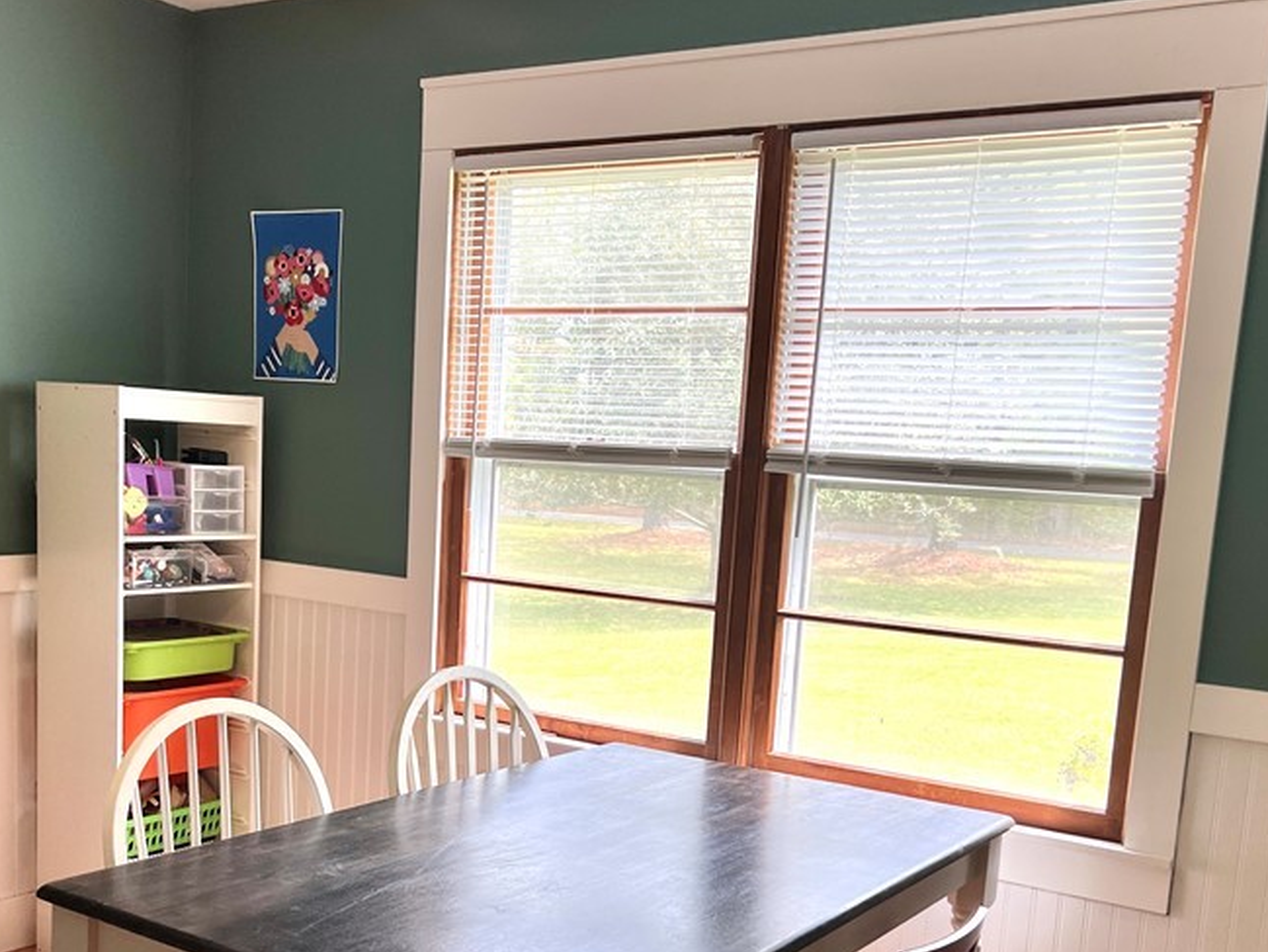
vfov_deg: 34.6
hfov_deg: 45.7
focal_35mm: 41
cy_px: 678
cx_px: 572
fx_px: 1502
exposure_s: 1/220
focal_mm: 5.7
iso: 40
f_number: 1.5
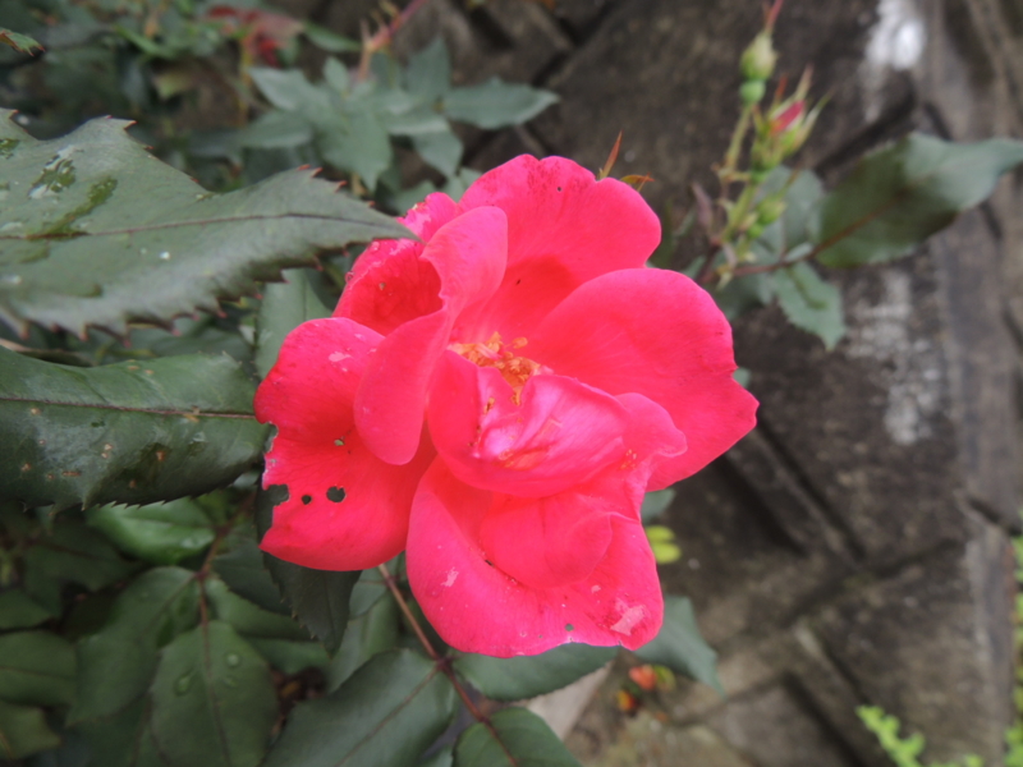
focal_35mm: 24
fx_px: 709
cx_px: 512
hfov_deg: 71.6
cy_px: 384
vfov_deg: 56.8
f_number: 3
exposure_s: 1/320
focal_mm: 4.3
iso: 100
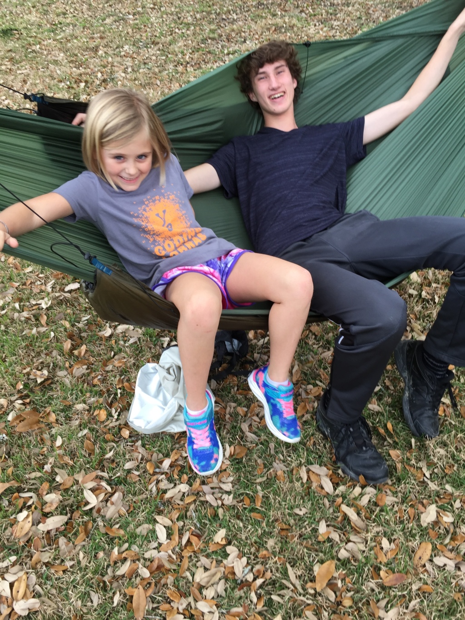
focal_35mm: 29
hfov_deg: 48.2
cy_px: 310
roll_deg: +1.9
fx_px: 519
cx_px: 232
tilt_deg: -35.9
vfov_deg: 61.7
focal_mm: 4.15
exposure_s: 1/120
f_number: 2.2
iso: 32
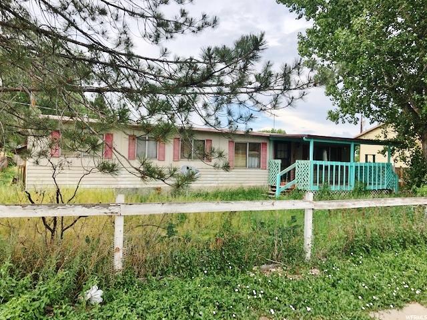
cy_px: 160
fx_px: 345
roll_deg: -0.6
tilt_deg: +3.2
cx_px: 214
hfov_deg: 63.4
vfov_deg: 49.7
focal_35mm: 28
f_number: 1.8
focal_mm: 3.99
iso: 20
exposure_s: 1/1066
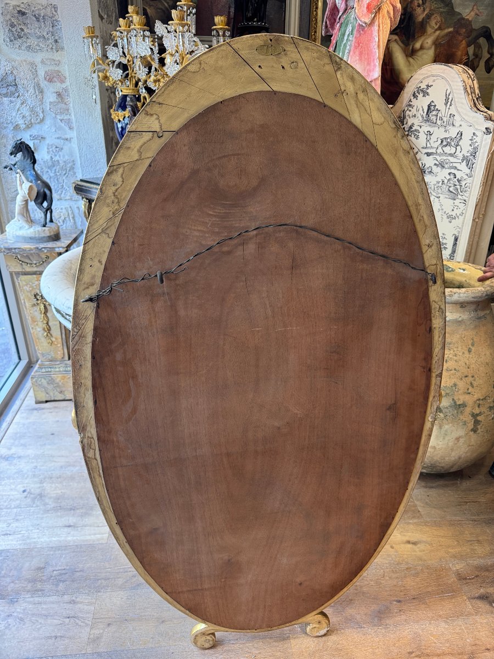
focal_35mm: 24
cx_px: 247
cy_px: 330
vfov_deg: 71.6
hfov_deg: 56.8
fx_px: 457
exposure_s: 1/100
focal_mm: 6.76
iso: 200
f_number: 1.78
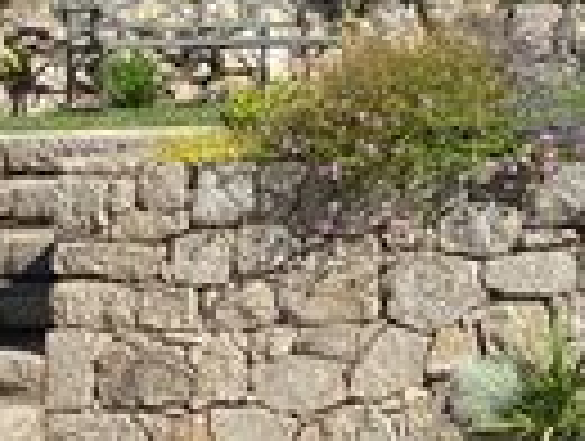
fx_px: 2032
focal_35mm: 120
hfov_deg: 14.8
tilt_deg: +0.3
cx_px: 972
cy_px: 94
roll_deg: -2.2
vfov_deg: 12.3
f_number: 1.8
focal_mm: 4.25
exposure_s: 1/2358
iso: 32
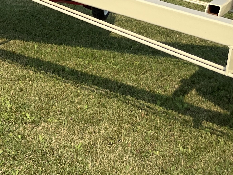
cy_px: -34
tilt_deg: -2.1
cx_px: -95
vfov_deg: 13.5
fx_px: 720
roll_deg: +0.8
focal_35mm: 107
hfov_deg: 17.0
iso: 50
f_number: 1.6
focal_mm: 5.1
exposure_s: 1/2967
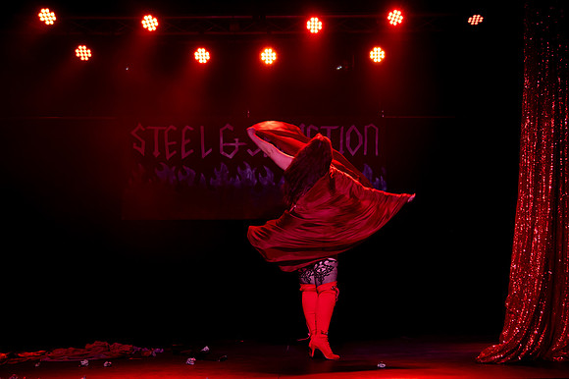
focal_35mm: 44
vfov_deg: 30.3
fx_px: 699
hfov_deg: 44.1
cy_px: 217
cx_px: 331
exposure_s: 1/250
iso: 4000
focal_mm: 38
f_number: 4
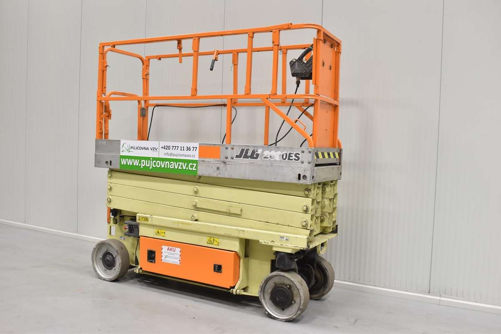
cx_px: 250
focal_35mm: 33
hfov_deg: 57.2
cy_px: 167
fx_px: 459
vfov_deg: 40.0
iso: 800
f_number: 6.3
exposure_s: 1/25
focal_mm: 22
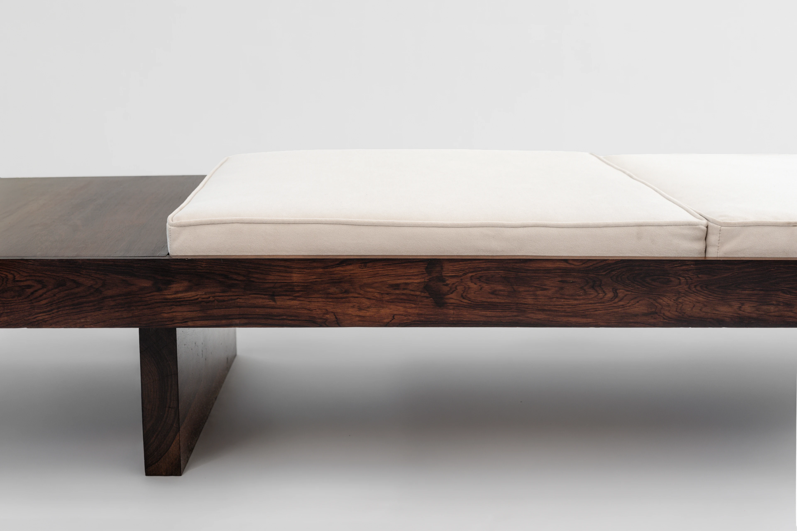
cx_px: 398
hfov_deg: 39.6
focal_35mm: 50
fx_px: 1107
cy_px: 266
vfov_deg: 27.0
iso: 250
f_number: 8
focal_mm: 50
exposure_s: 1/50
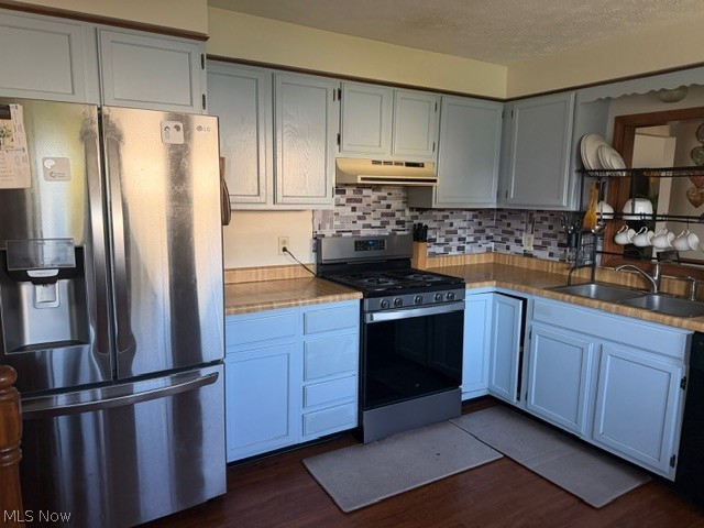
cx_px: 352
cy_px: 264
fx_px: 488
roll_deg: -0.3
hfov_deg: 71.6
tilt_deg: -8.4
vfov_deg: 56.8
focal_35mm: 24
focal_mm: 6.76
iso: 200
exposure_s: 1/63
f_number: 1.78
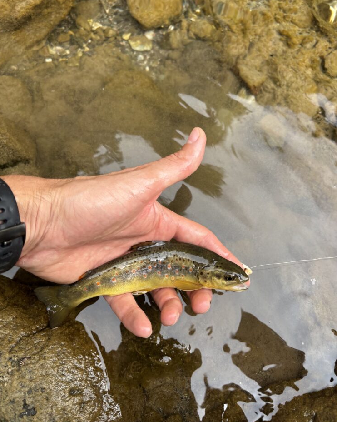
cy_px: 195
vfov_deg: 62.1
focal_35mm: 28
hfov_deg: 51.5
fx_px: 349
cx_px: 170
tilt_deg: -72.3
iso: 40
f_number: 1.6
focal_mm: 5.96
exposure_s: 1/121
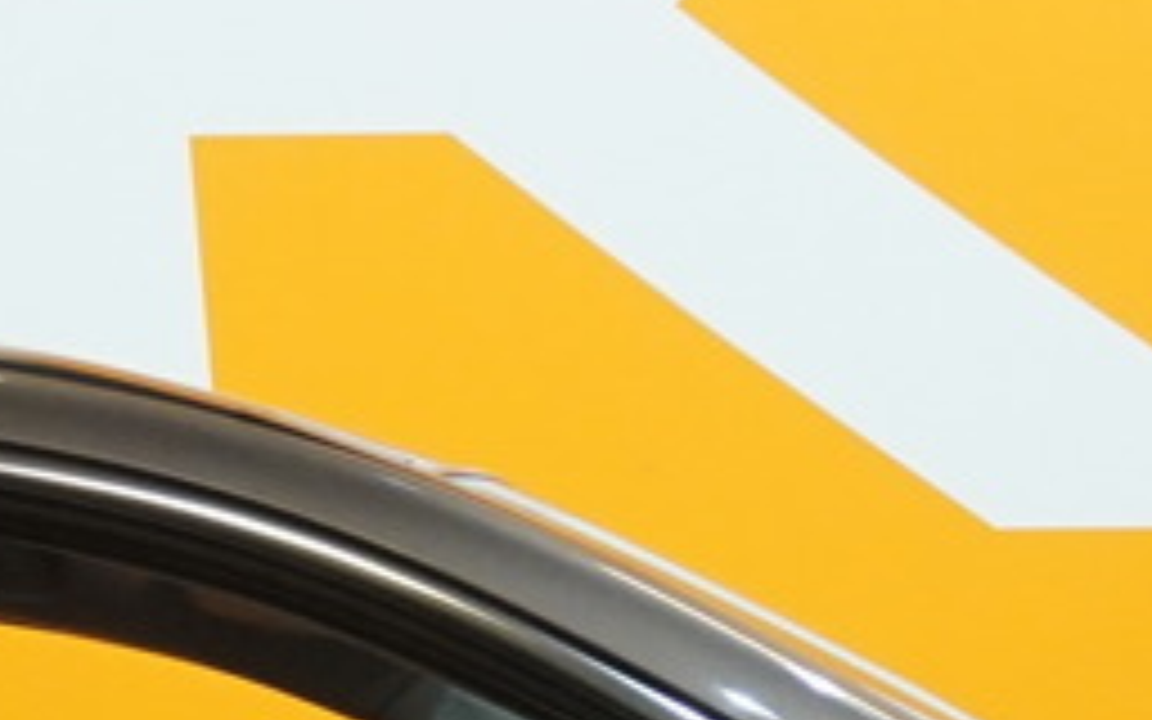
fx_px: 8201
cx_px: -90
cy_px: 778
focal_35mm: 261
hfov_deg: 8.0
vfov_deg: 5.0
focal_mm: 27
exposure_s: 1/160
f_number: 4.5
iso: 800
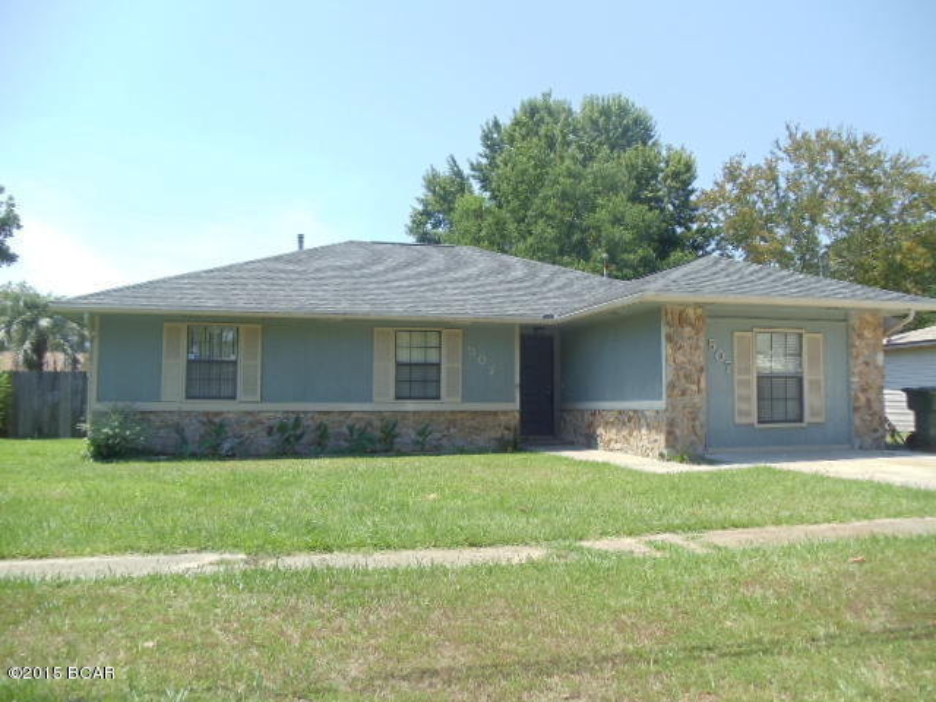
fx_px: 1190
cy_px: 351
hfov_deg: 42.9
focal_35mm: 44
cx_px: 468
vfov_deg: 32.9
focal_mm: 6
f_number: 7.1
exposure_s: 1/125
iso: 80
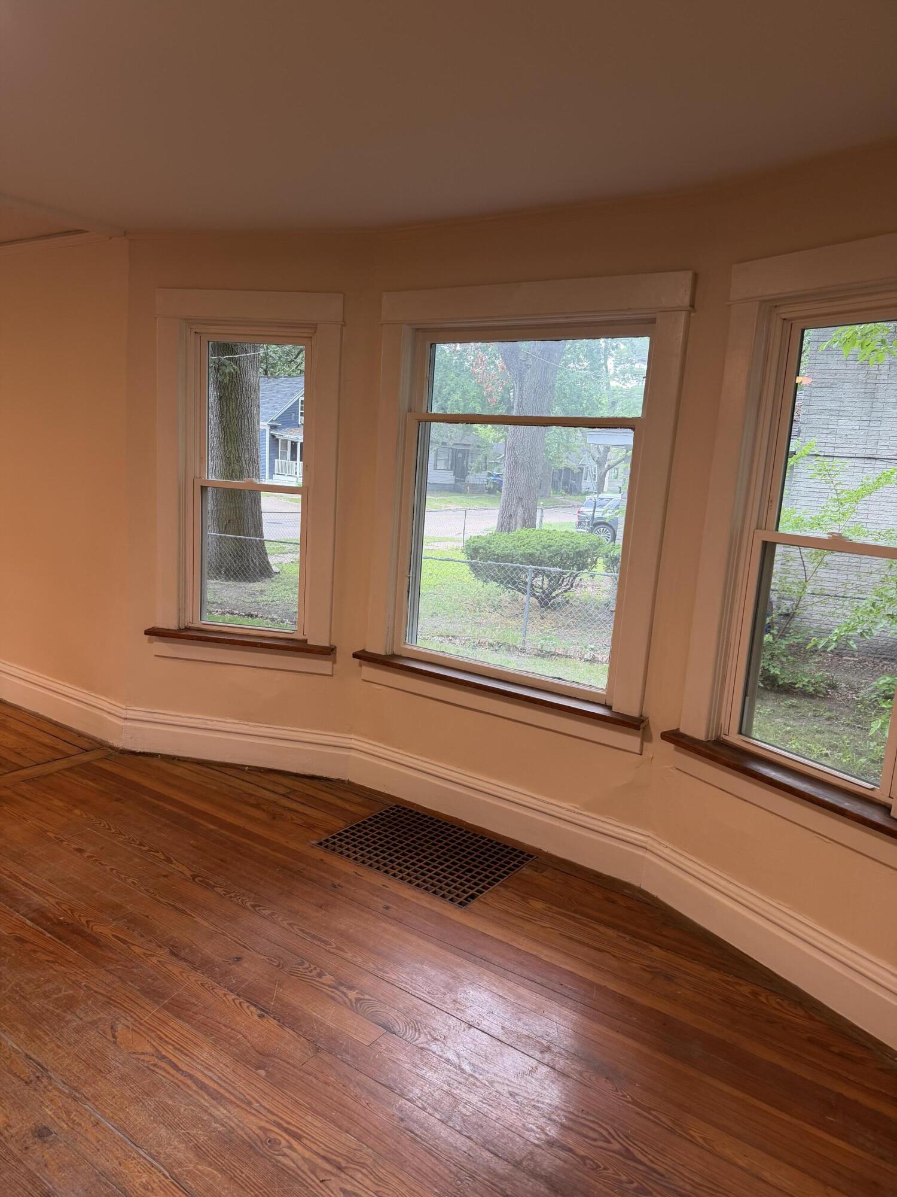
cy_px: 598
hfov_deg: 56.8
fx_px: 829
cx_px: 448
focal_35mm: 24
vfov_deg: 71.6
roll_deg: -4.4
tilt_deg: -10.5
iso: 125
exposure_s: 1/60
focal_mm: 6.76
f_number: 1.78
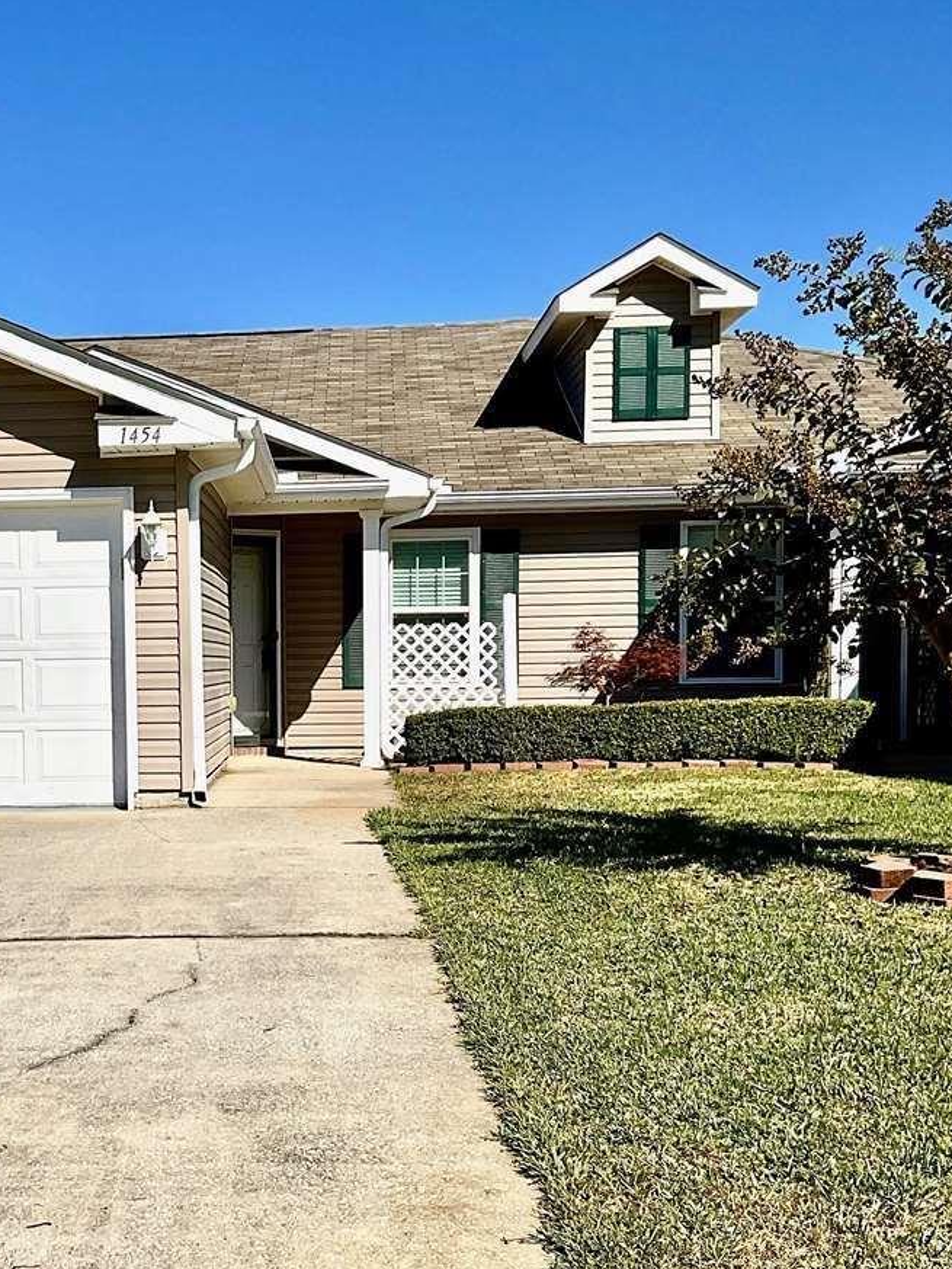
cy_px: 785
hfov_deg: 27.7
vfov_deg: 37.3
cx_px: 124
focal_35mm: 51
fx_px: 1870
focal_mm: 3
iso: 20
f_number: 1.8
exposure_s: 1/4785
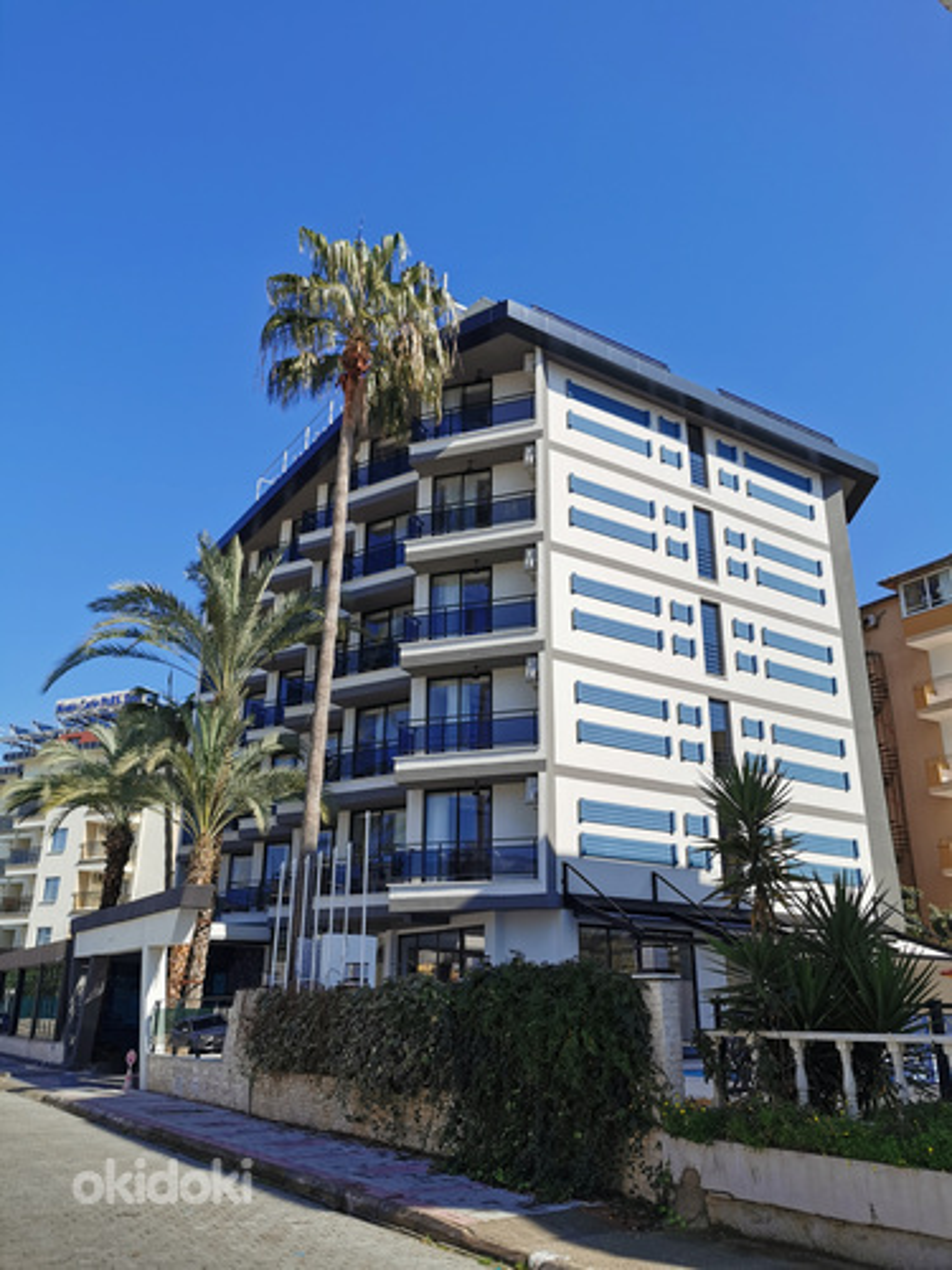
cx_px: 476
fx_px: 990
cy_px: 635
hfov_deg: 51.4
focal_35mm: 27
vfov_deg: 65.3
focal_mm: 5.56
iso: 50
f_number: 1.6
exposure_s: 1/4115
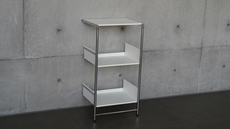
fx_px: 561
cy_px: 58
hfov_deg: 23.2
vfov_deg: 13.1
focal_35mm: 92
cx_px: 104
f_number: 4
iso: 320
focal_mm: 70
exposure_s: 1/160
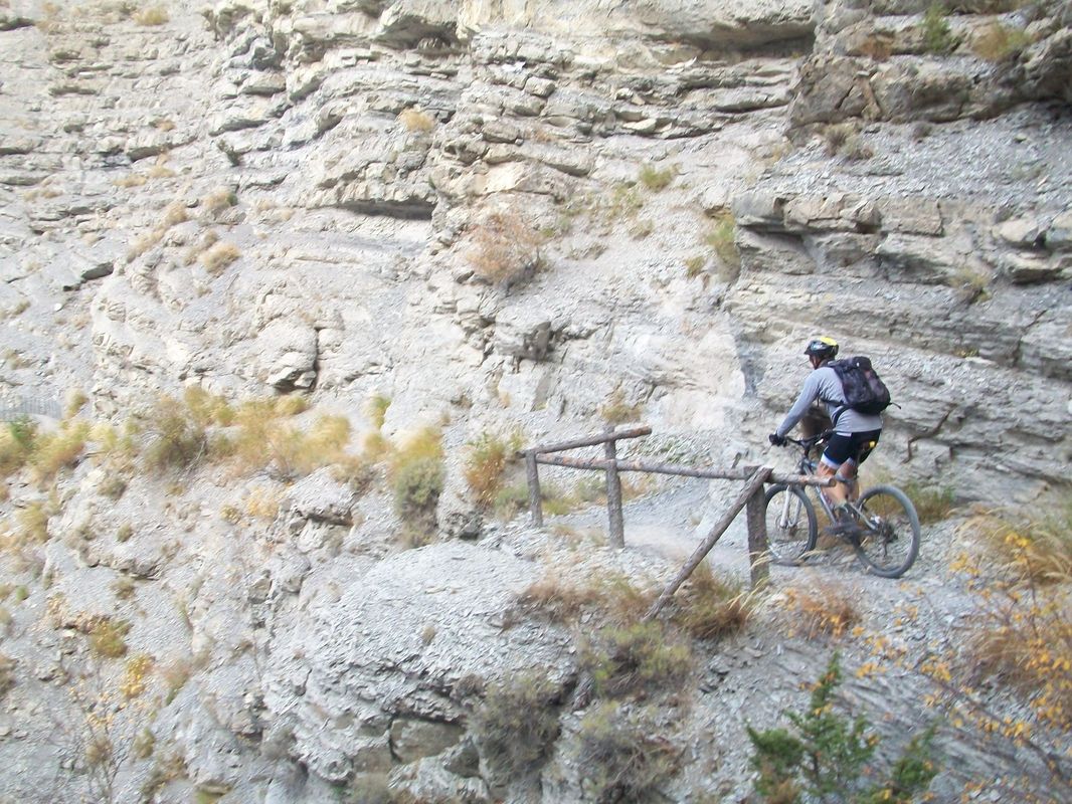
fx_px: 1053
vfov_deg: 41.8
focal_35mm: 34
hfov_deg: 53.9
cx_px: 536
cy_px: 402
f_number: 2.8
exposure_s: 1/125
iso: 80
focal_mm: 5.7
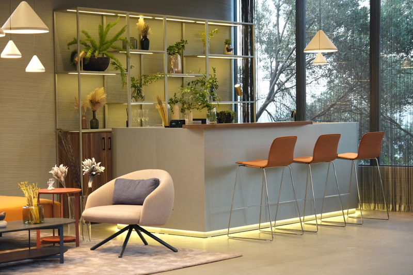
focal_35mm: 83
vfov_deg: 16.4
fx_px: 952
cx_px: 206
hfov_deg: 24.5
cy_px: 138
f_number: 2.8
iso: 2000
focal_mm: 55
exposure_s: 1/100
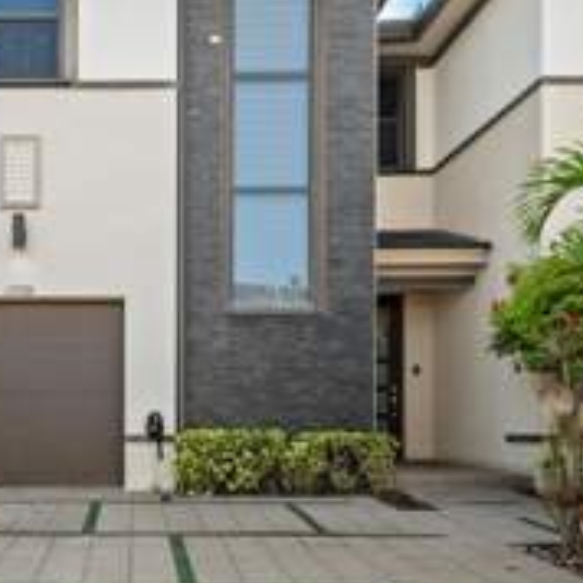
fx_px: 610
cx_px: 108
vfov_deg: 49.7
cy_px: 413
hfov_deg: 48.0
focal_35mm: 32
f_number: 8
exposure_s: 1/80
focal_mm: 14
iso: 200
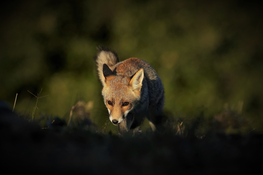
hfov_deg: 3.4
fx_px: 4383
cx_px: 132
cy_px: 88
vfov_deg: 2.3
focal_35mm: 600
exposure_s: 1/3200
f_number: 5.6
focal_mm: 600
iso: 640
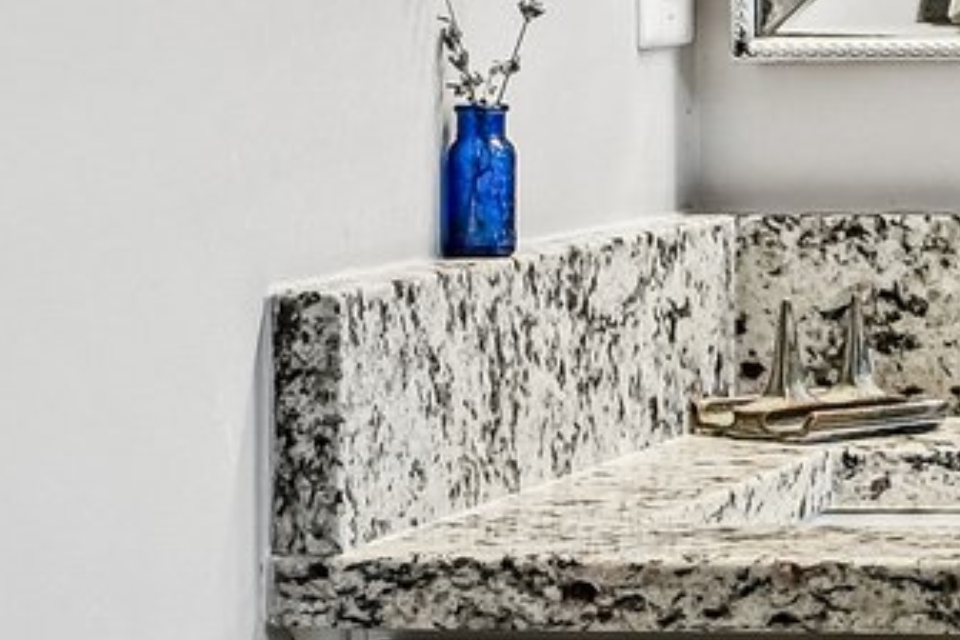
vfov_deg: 7.5
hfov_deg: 10.5
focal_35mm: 183
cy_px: -61
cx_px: 1754
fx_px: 4880
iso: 400
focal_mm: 30
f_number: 8
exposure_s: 1/30
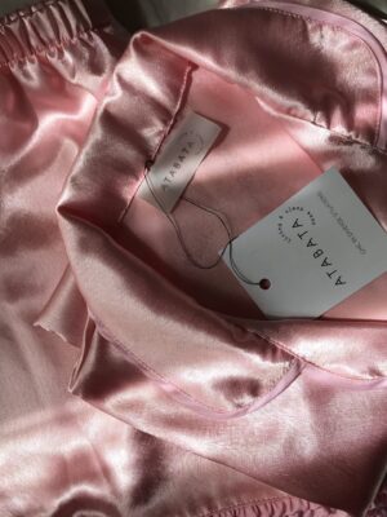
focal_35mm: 28
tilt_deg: -84.2
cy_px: 258
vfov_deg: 63.4
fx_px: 417
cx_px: 194
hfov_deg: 49.7
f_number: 1.8
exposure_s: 1/501
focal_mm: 3.99
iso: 20
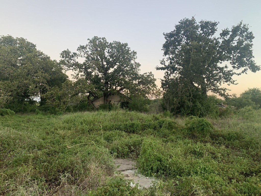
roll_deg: -1.9
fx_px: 196
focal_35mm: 26
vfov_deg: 53.1
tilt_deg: +4.1
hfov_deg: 67.3
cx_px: 130
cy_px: 98
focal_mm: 4.25
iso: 100
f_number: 1.8
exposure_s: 1/68
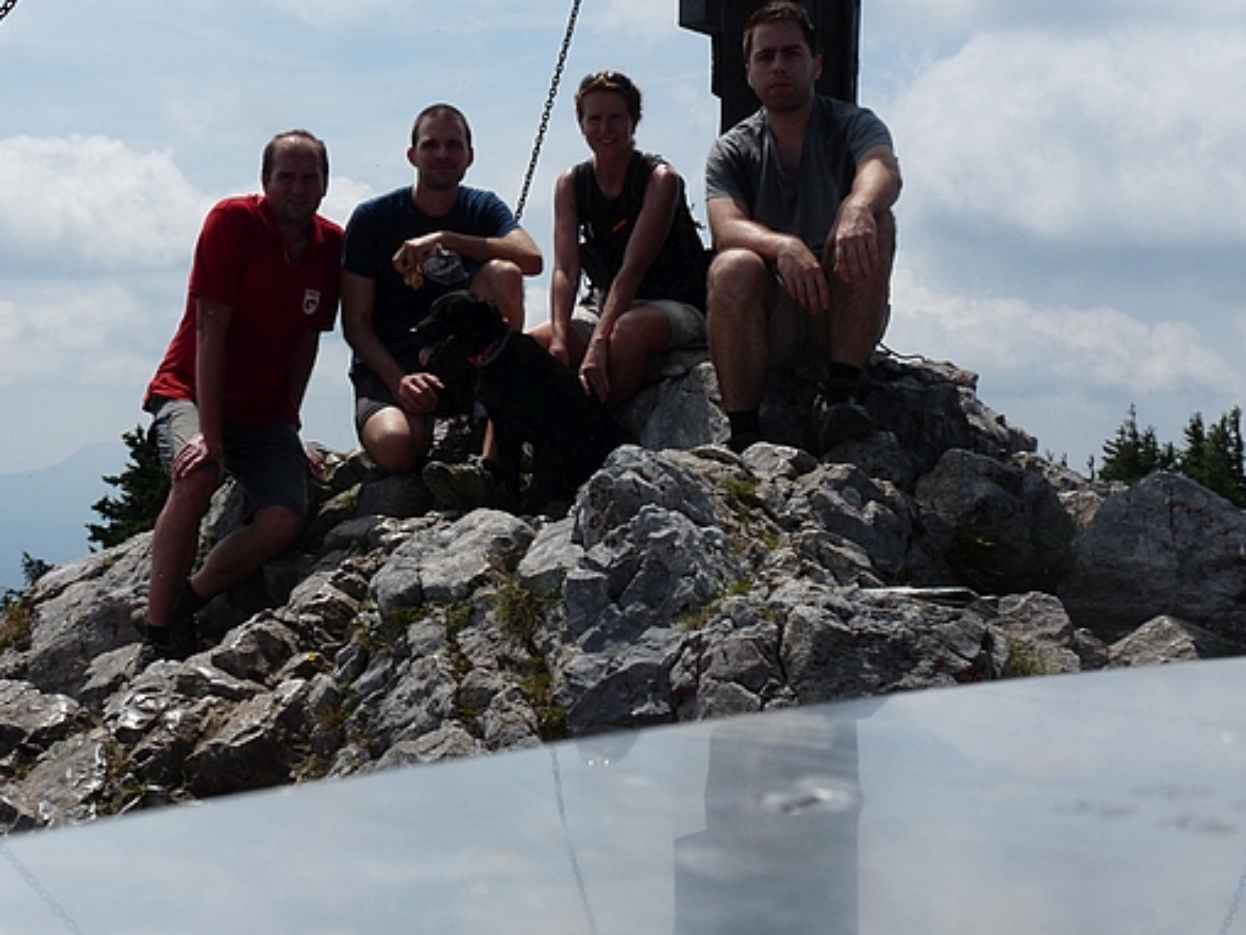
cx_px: 562
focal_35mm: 58
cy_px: 439
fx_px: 2088
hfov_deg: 33.2
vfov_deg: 25.2
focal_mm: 8.2
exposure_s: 1/500
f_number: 7.1
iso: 100
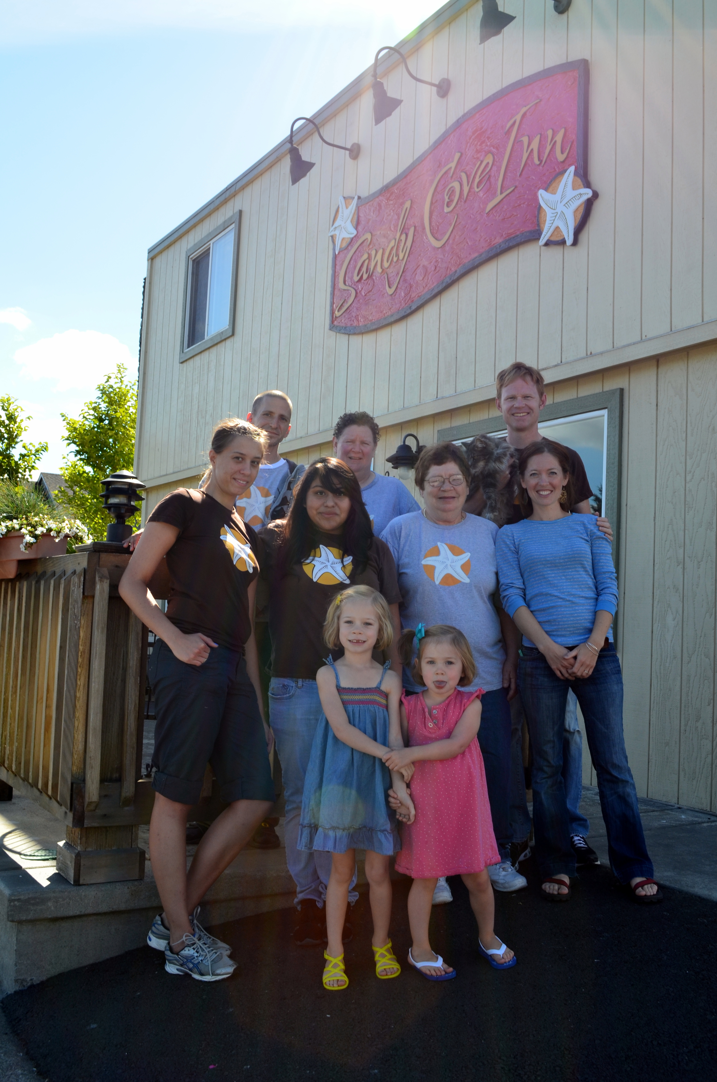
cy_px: 541
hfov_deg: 36.7
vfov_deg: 53.2
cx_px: 358
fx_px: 1080
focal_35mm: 36
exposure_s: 1/125
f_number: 11
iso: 200
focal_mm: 24
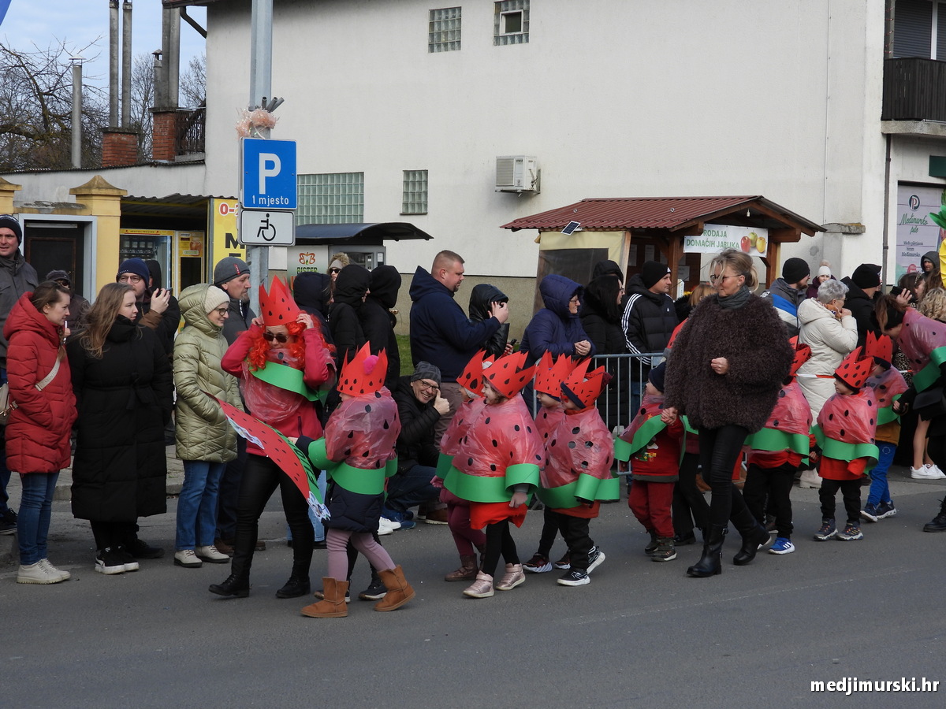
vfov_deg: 19.6
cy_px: 354
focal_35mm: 75
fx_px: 2050
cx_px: 473
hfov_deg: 26.0
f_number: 3.5
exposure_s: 1/640
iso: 100
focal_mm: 13.5
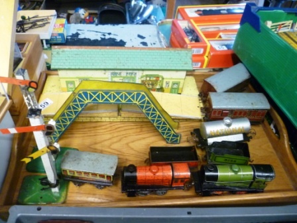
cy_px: 112
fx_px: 240
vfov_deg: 49.7
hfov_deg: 63.4
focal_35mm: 28
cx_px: 148
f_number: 2.8
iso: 400
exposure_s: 1/20
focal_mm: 5
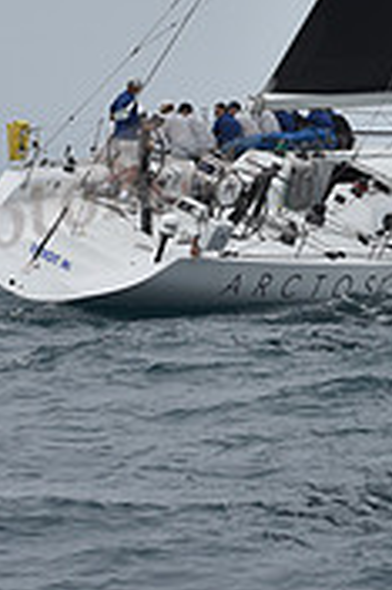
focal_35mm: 231
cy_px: -372
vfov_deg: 8.7
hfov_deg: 5.9
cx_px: 534
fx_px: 3780
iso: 250
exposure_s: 1/800
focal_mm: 70
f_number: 10
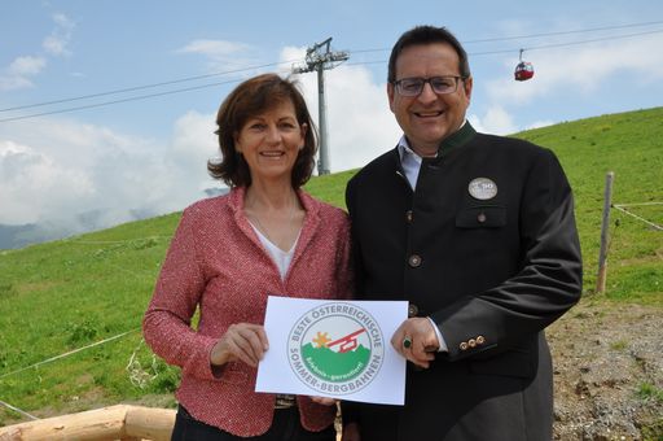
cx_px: 332
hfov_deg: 46.5
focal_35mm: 42
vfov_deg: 31.8
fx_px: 773
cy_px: 220
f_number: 13
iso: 200
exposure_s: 1/160
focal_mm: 28
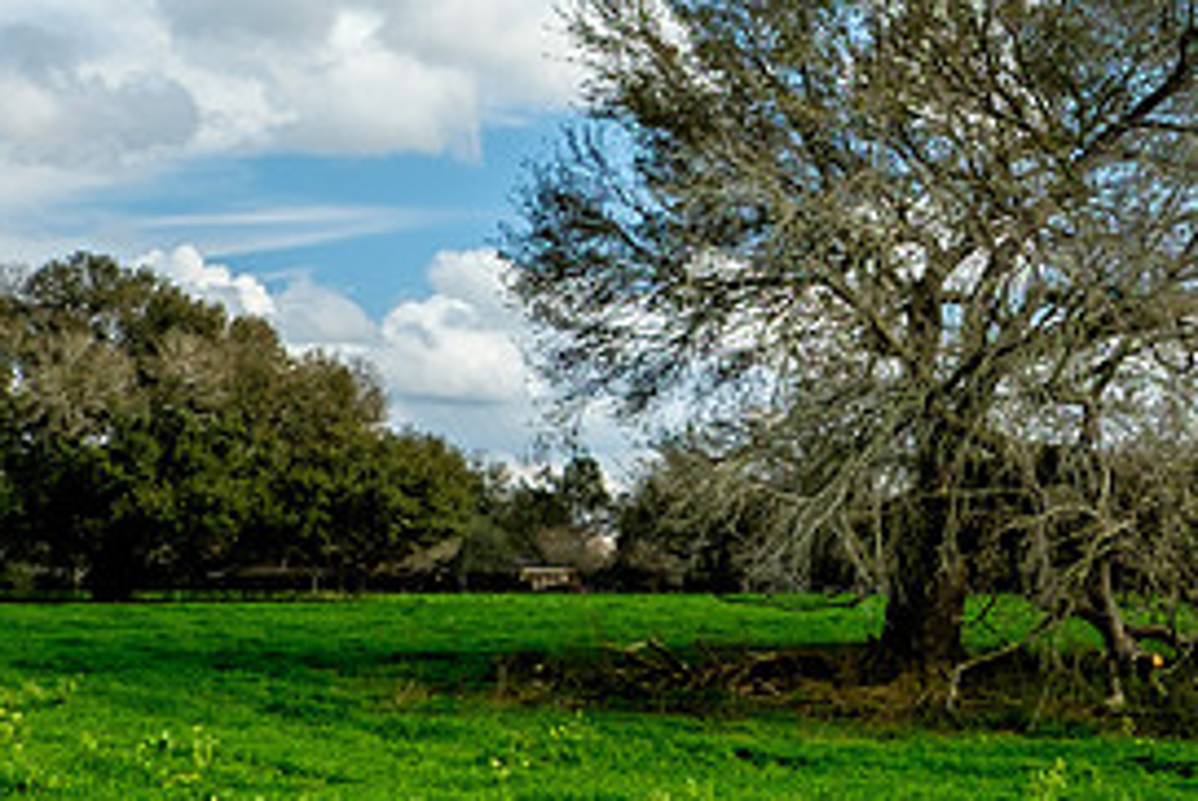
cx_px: 1144
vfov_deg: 18.3
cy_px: 133
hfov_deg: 26.1
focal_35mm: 74
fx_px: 2465
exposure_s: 1/180
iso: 200
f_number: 8
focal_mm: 18
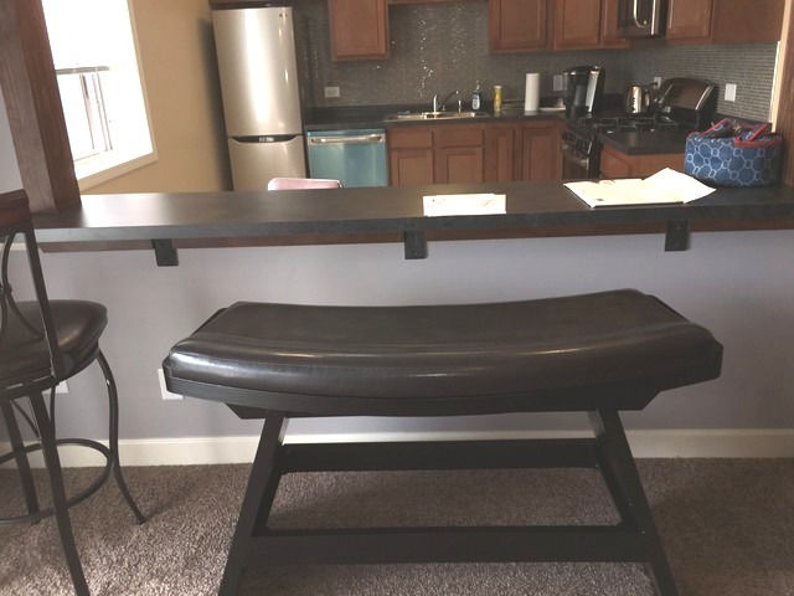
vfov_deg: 48.2
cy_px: 298
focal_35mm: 29
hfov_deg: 61.7
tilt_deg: -19.4
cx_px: 397
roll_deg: +3.0
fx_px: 665
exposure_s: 1/56
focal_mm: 4.15
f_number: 2.2
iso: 25
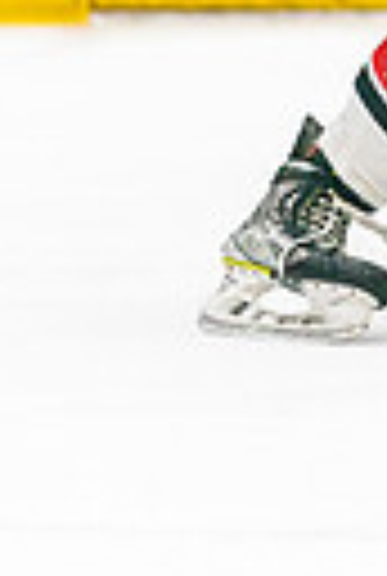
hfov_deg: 1.3
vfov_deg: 1.9
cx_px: 594
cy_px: -220
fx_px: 17160
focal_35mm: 1070
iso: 3200
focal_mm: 200
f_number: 2.8
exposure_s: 1/1250
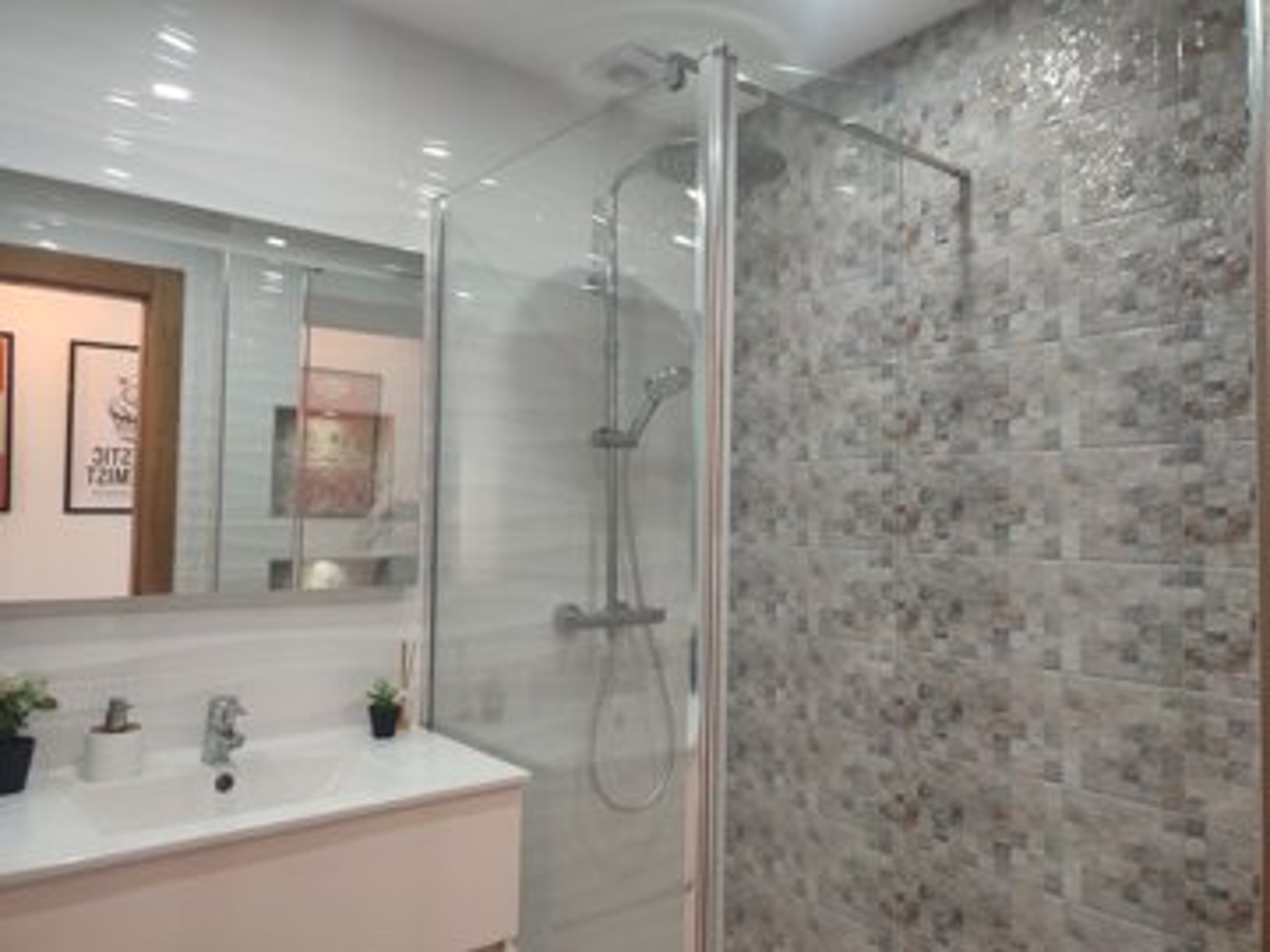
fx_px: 917
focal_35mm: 25
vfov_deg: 54.9
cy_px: 476
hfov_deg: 69.4
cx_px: 635
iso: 250
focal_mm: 6.04
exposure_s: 1/33
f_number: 1.9
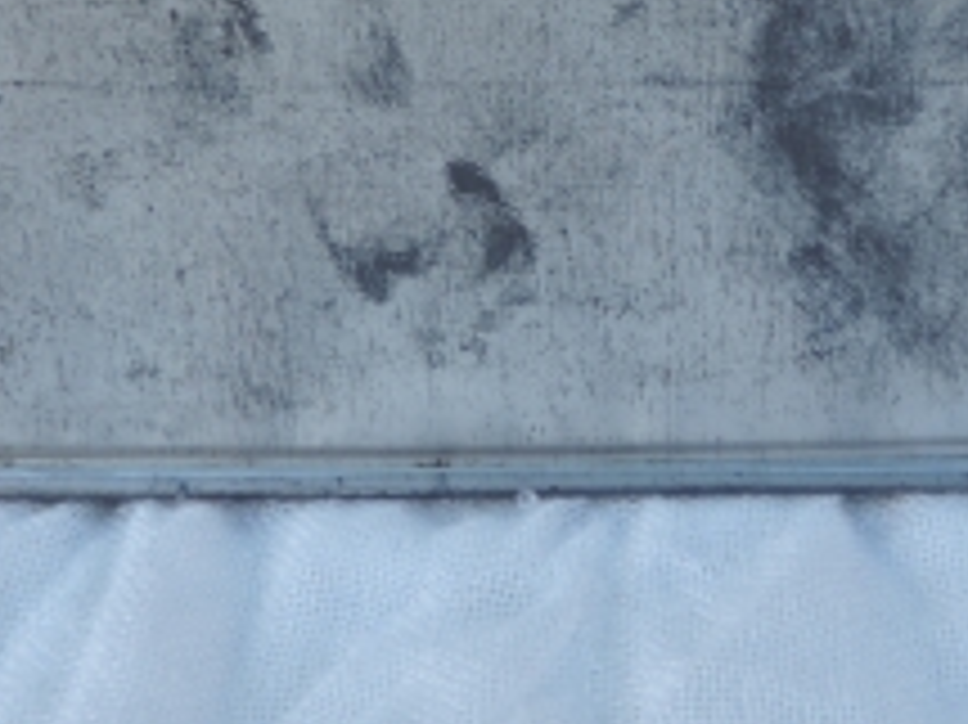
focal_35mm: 67
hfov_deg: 28.9
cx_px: 581
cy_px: -85
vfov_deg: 20.8
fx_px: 1873
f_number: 3
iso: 80
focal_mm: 4.3
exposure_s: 1/160
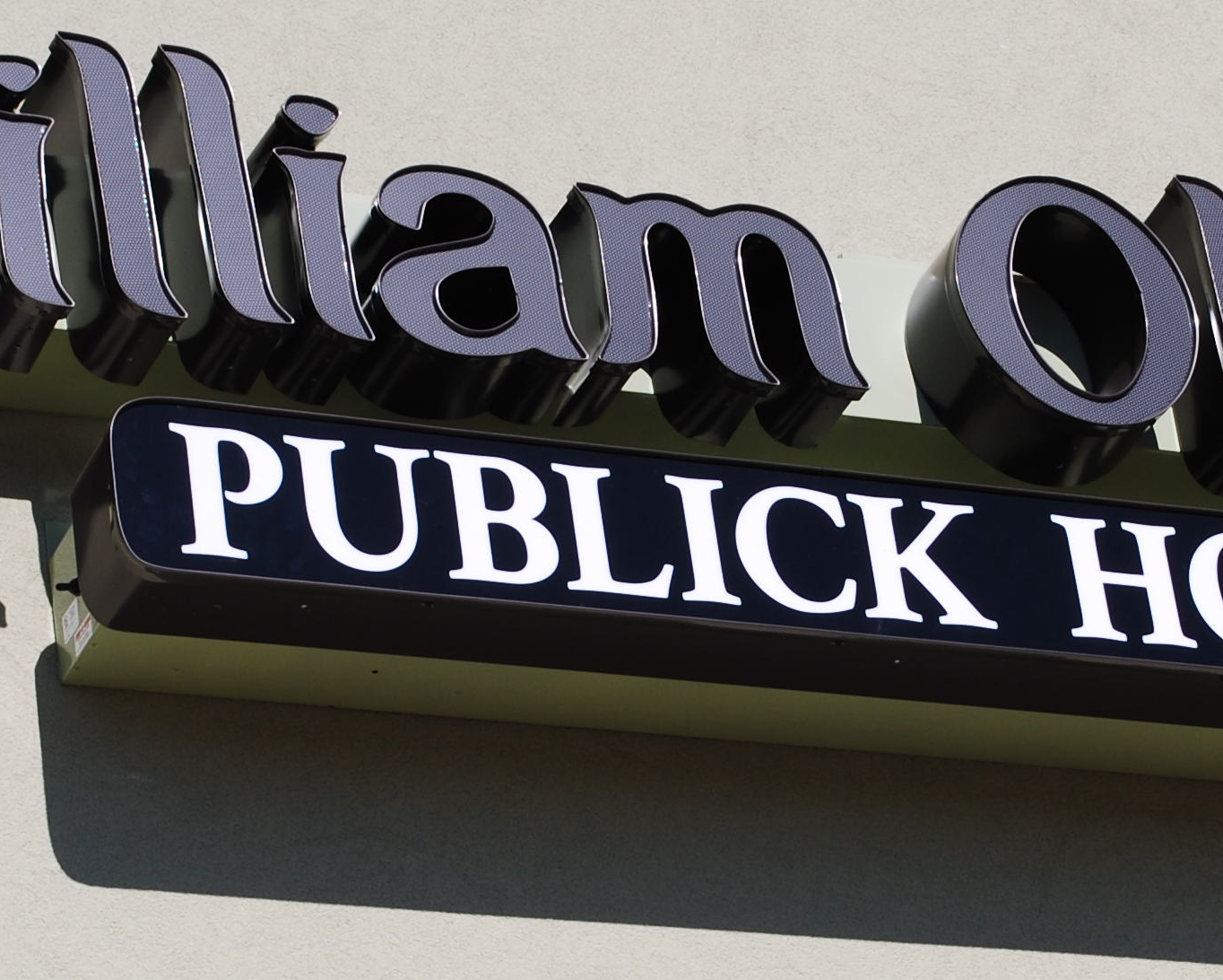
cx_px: 801
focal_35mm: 160
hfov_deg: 12.0
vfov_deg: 9.7
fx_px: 5793
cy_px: 625
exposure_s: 1/320
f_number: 9
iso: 100
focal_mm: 40
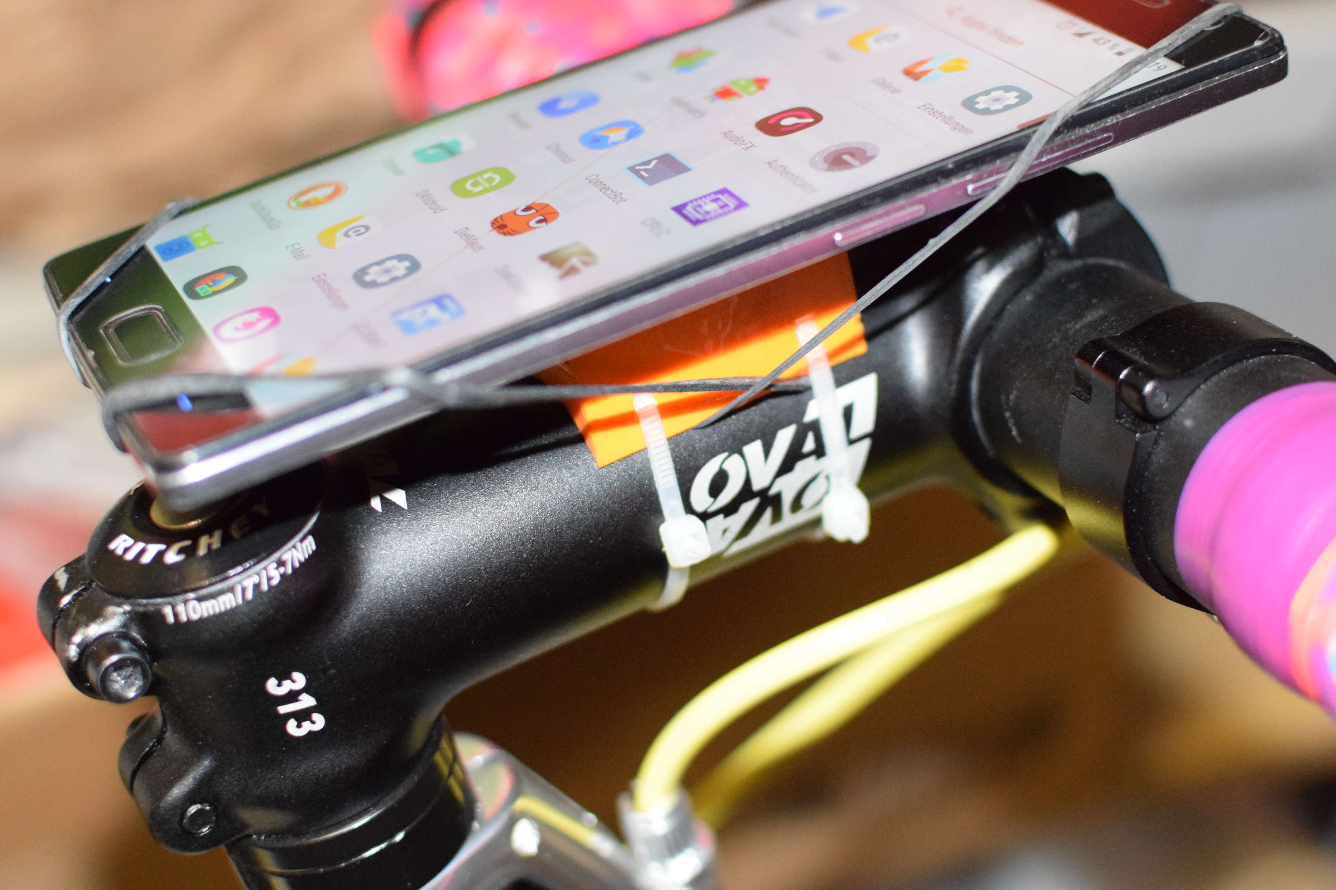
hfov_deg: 30.7
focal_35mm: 66
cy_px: 396
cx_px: 705
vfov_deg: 20.7
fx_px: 2435
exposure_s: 1/100
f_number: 2.5
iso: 3200
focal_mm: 35
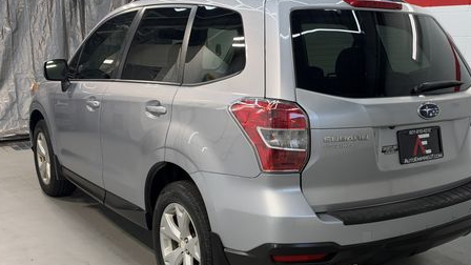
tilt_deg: -11.9
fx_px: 525
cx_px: 308
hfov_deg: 47.7
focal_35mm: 42
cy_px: 163
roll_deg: -0.9
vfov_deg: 28.3
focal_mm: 6.93
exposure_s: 1/149
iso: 50
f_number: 1.8
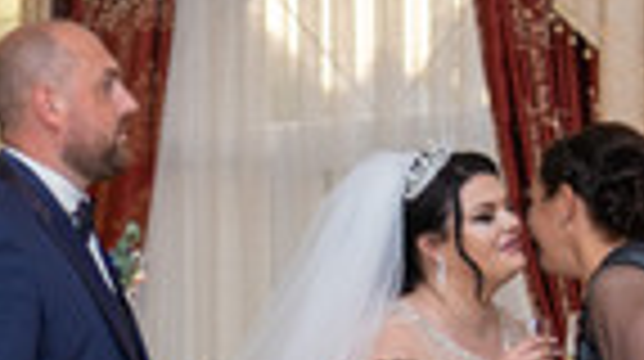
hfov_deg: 13.1
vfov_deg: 7.1
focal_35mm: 164
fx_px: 2797
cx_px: 248
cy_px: 704
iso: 200
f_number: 1.4
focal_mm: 23
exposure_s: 1/250
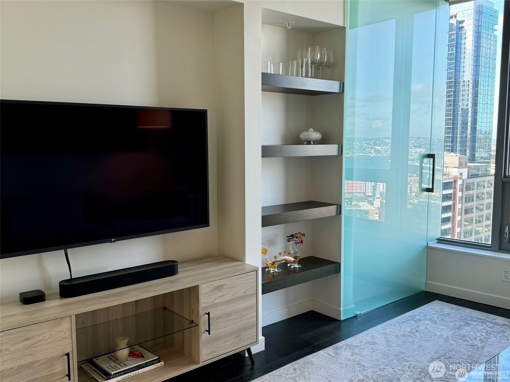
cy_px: 191
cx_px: 255
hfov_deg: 71.6
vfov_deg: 56.8
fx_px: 353
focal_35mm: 24
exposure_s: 1/120
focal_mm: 6.76
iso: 80
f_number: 1.78
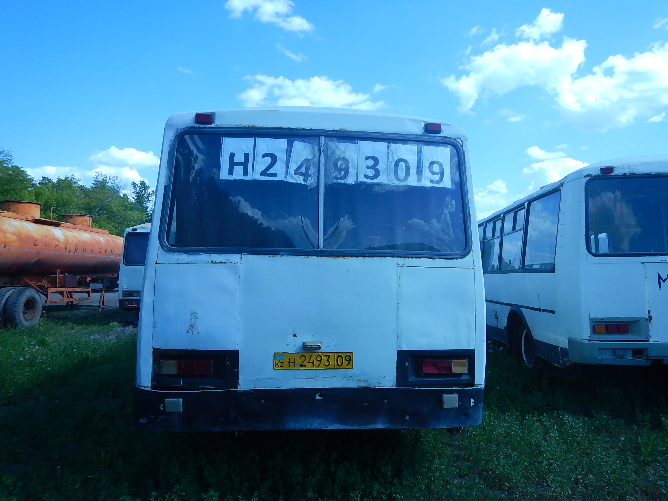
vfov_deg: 56.8
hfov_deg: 71.6
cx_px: 334
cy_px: 250
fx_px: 463
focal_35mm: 24
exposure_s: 1/1500
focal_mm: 4.3
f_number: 2.8
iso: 125
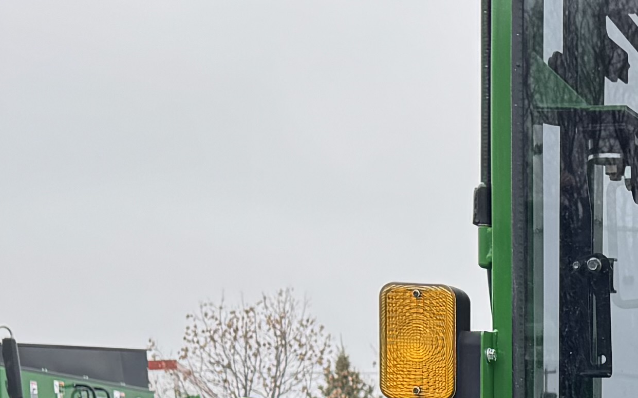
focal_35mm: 117
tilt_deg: -7.4
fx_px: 2034
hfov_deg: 16.2
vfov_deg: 10.5
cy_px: 721
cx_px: 974
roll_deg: +1.9
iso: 80
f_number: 1.78
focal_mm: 6.76
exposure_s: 1/832
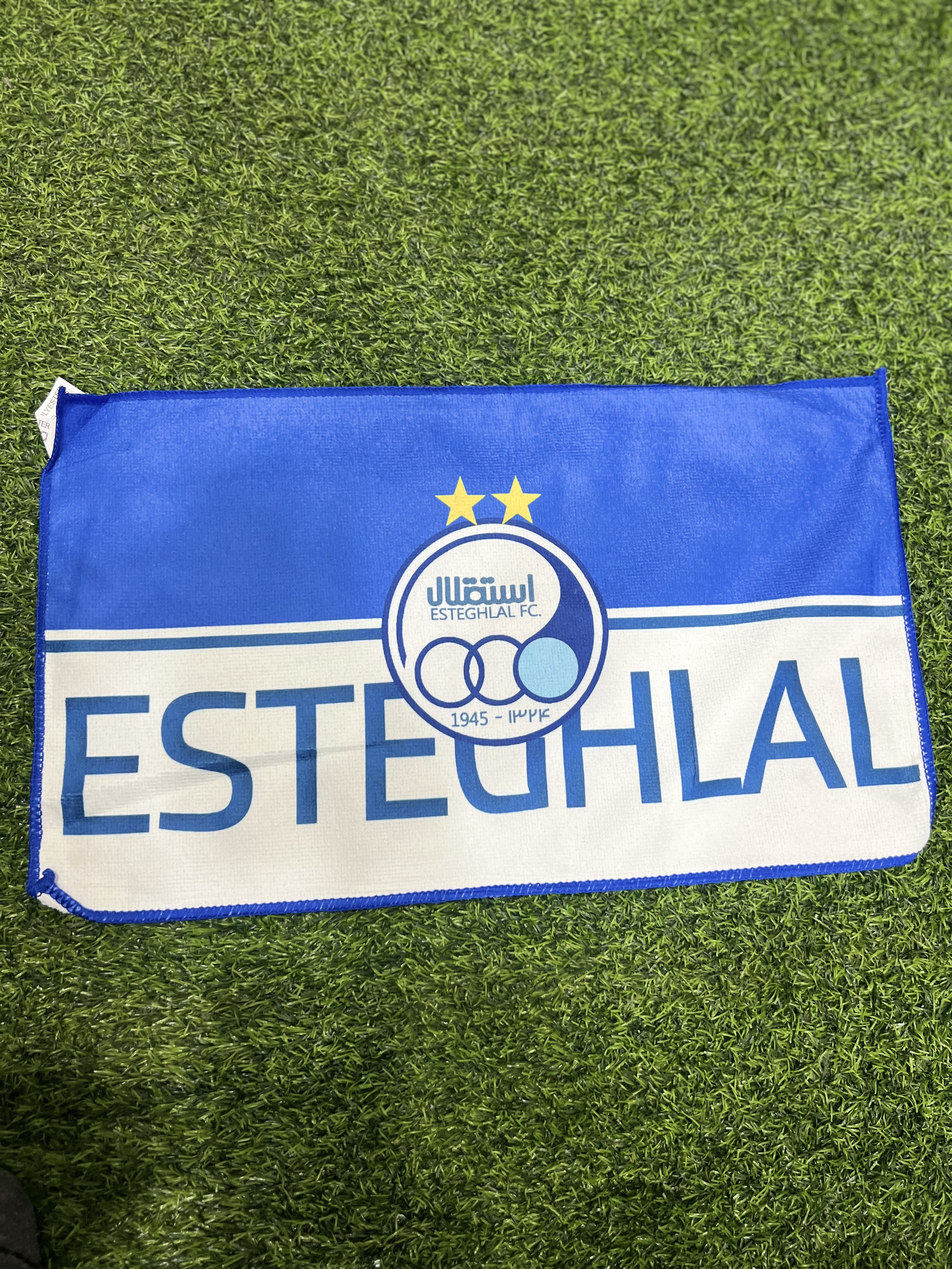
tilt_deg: -78.2
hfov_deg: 53.1
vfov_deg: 67.3
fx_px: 953
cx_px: 476
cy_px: 634
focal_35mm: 26
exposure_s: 1/50
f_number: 1.5
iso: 125
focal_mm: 5.7
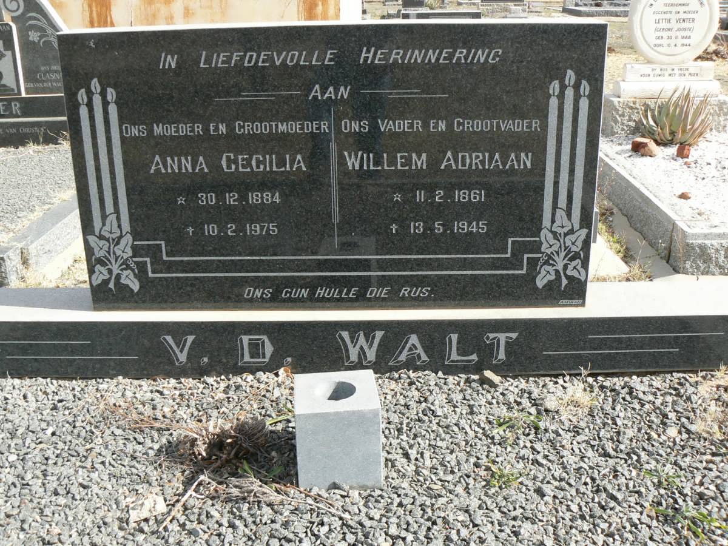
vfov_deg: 39.7
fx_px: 757
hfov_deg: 51.4
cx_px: 364
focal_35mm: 36
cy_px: 273
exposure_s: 1/250
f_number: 5.6
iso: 80
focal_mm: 6
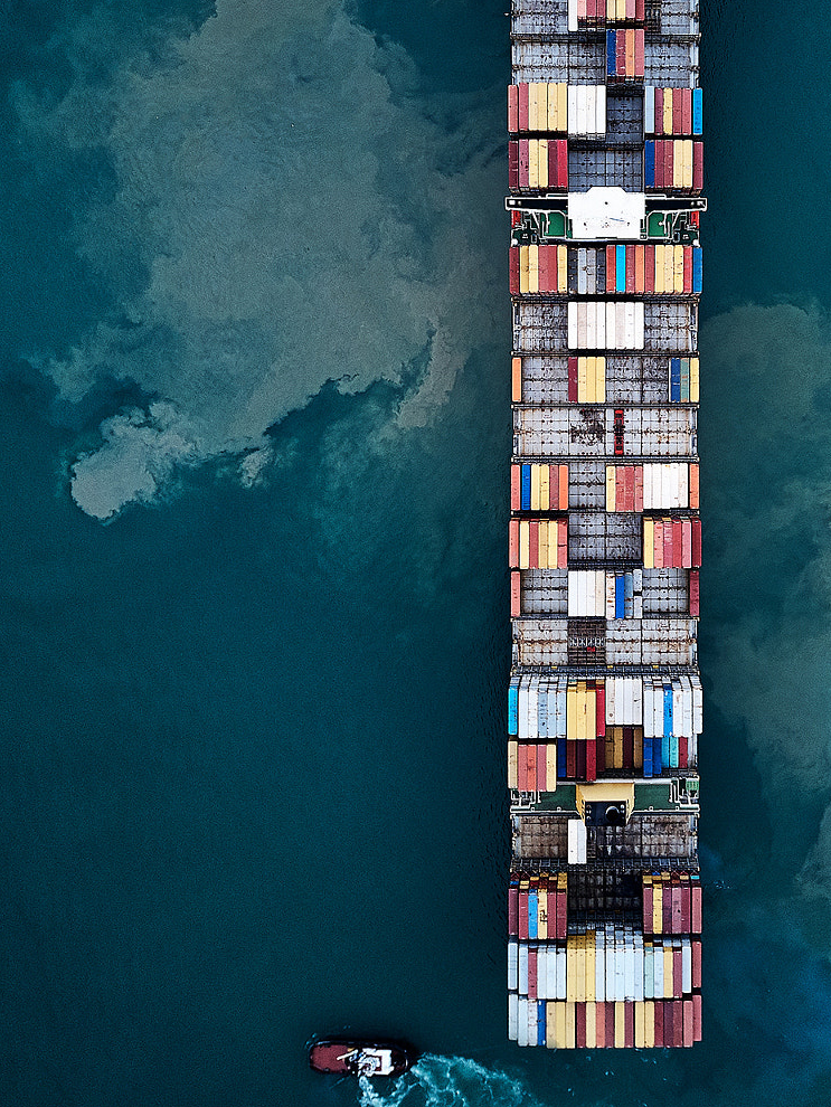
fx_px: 1344
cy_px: 415
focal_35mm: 42
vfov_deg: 44.4
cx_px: 611
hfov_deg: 33.8
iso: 100
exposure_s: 1/203
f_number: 2.2
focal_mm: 4.73
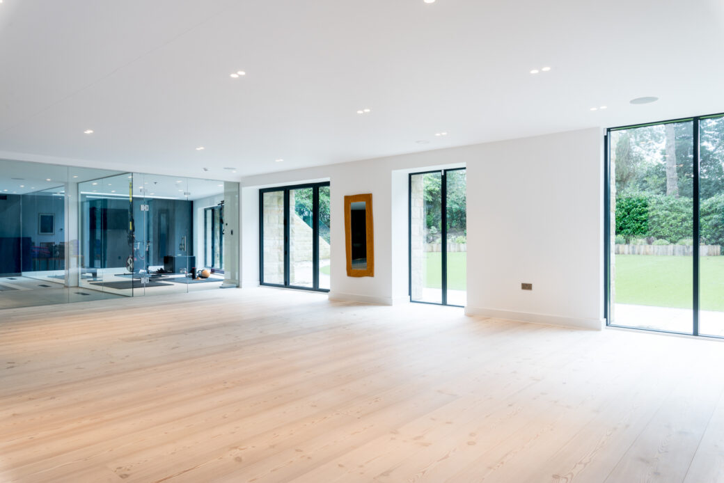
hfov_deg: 73.7
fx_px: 483
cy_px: 242
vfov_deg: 53.2
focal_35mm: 24
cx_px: 362
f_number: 11
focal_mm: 24
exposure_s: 1/3
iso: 100
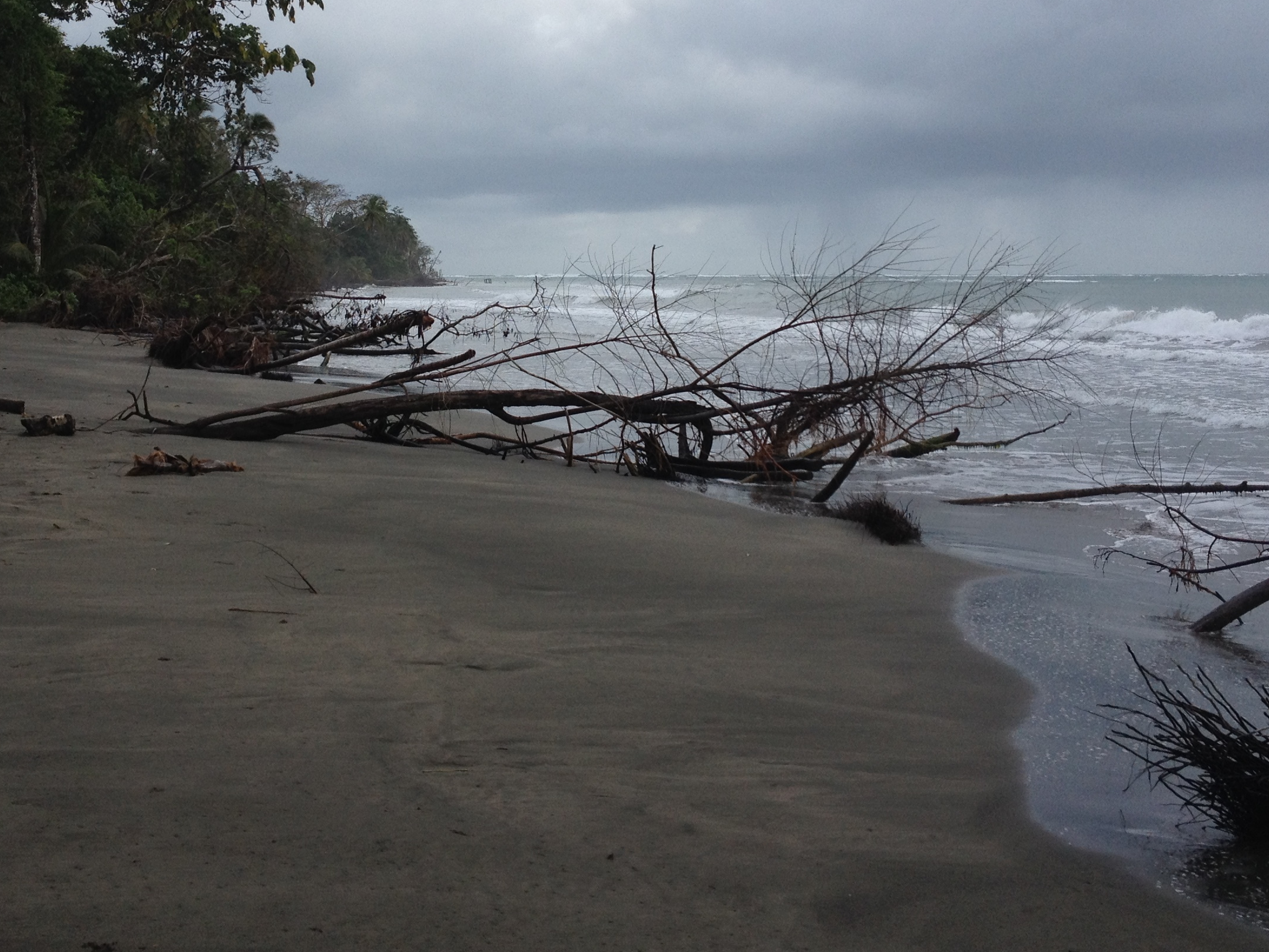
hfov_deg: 36.1
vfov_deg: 27.3
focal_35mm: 53
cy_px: 278
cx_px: 568
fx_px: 1943
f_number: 2.4
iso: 50
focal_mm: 4.28
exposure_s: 1/1534
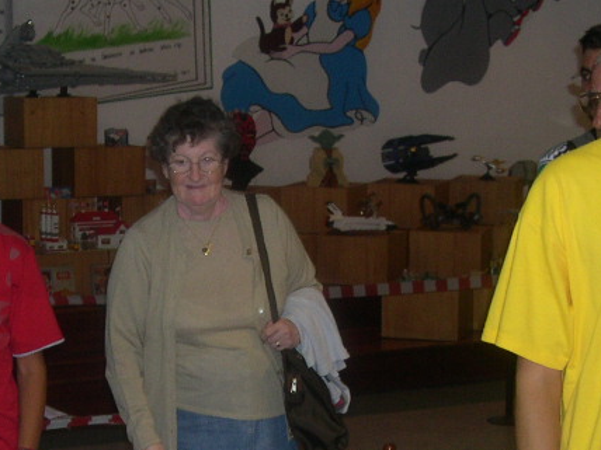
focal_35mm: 91
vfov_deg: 16.1
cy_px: 370
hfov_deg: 21.5
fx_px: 1580
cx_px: 215
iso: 152
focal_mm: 8
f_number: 2.8
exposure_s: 1/60
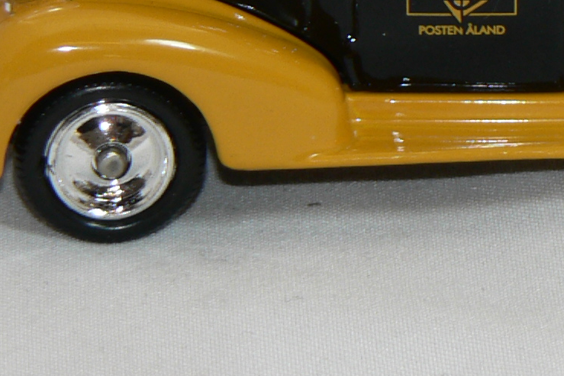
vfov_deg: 3.2
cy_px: -24
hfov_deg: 4.8
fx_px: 6718
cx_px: 449
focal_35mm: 429
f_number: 3.2
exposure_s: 1/60
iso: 80
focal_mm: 19.9
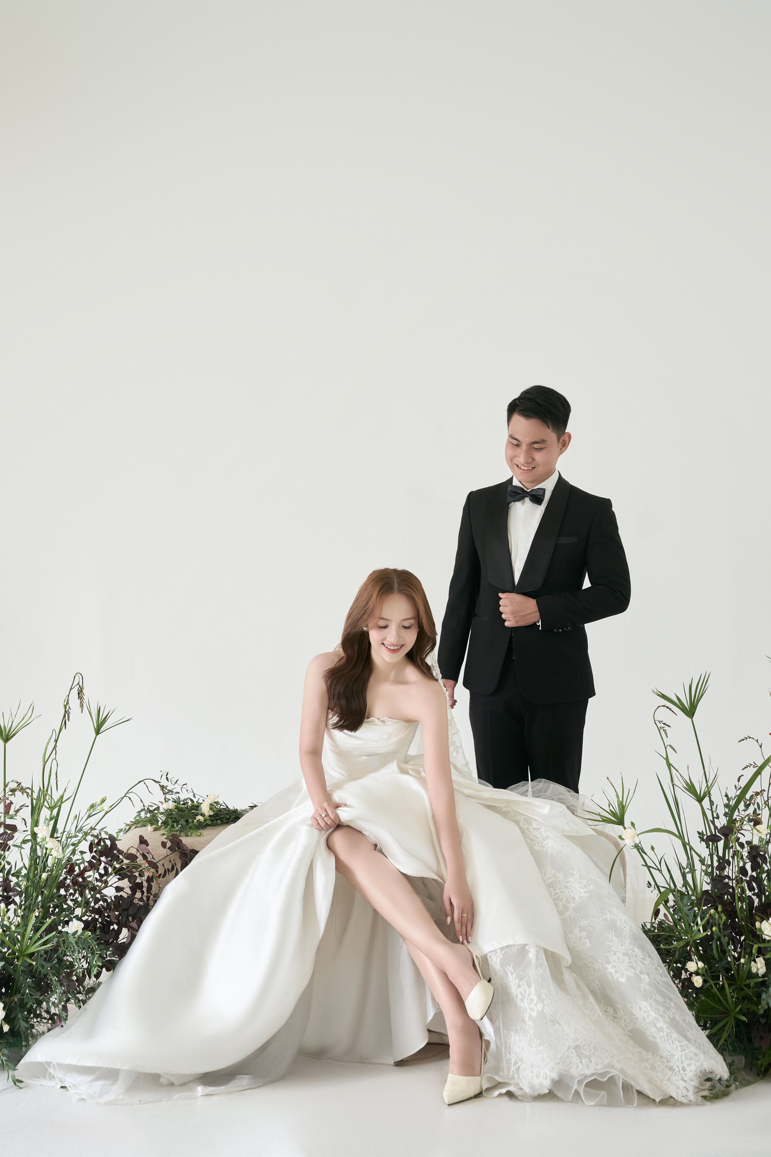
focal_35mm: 49
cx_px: 386
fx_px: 1564
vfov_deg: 40.6
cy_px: 578
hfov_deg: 27.7
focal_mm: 48.7
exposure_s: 1/200
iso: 500
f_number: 4
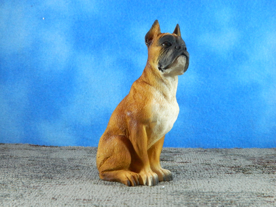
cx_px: 138
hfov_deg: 33.8
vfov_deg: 25.7
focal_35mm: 57
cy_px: 104
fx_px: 454
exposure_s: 1/30
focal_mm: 10.2
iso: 400
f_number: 3.8
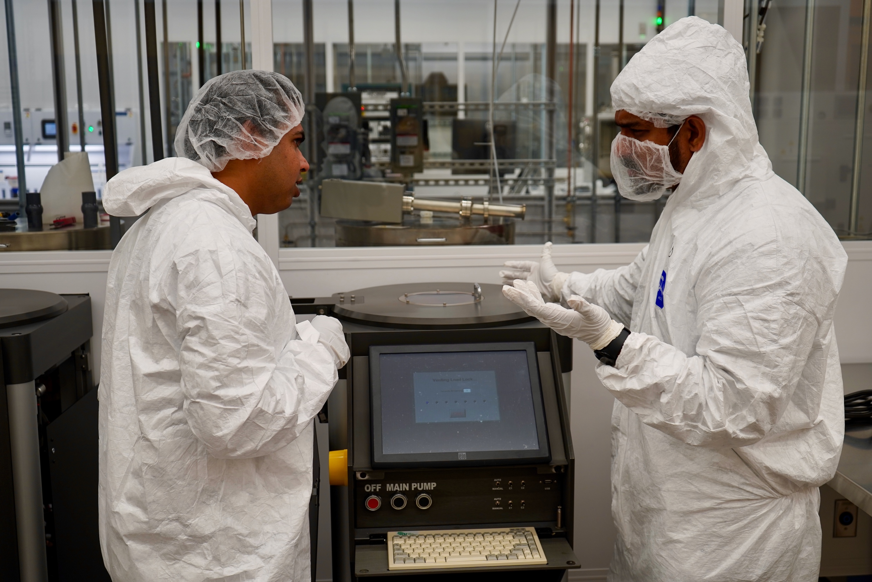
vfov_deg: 35.1
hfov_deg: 50.7
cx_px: 436
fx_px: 920
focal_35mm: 38
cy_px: 291
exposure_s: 1/160
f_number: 4
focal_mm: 38
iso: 200
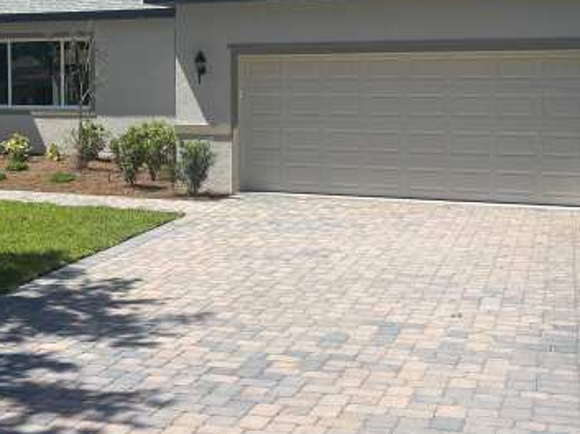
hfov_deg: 31.8
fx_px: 988
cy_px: 108
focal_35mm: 59
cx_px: 108
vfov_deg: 24.5
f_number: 1.6
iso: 50
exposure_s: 1/3311
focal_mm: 5.96
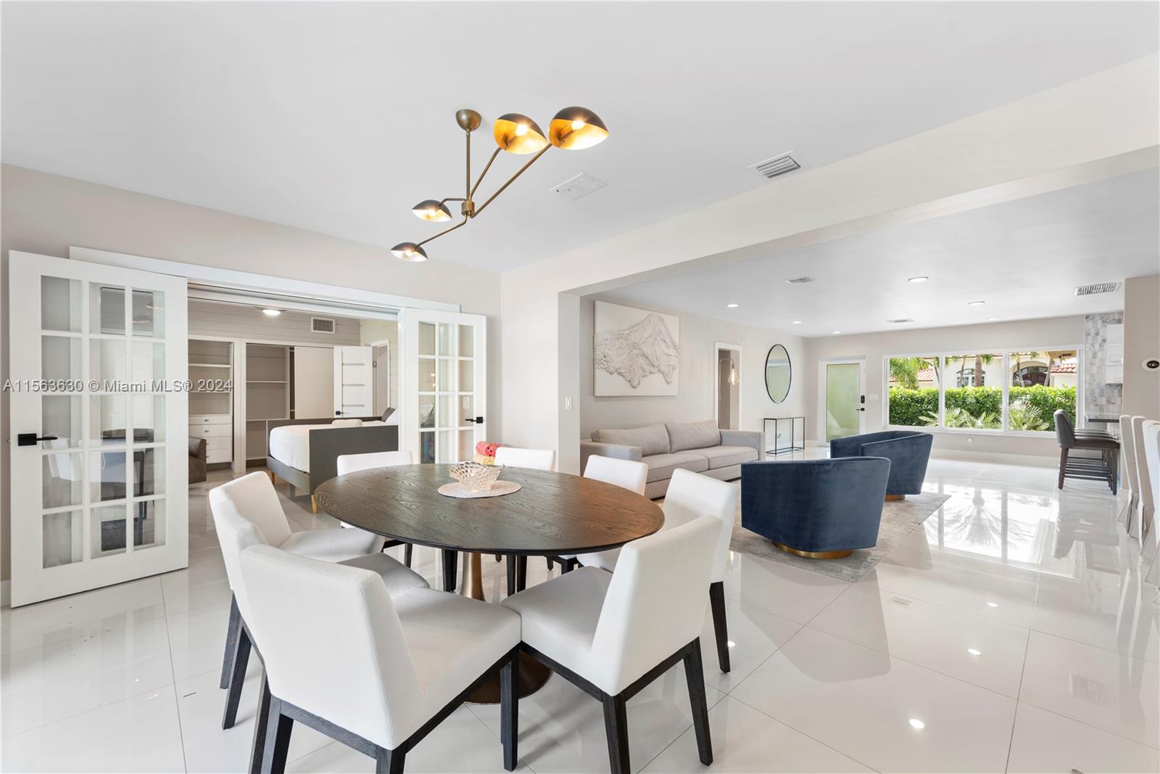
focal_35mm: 14
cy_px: 387
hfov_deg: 104.2
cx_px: 580
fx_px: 451
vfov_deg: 81.2
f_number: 8
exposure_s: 1/3
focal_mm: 14
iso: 100
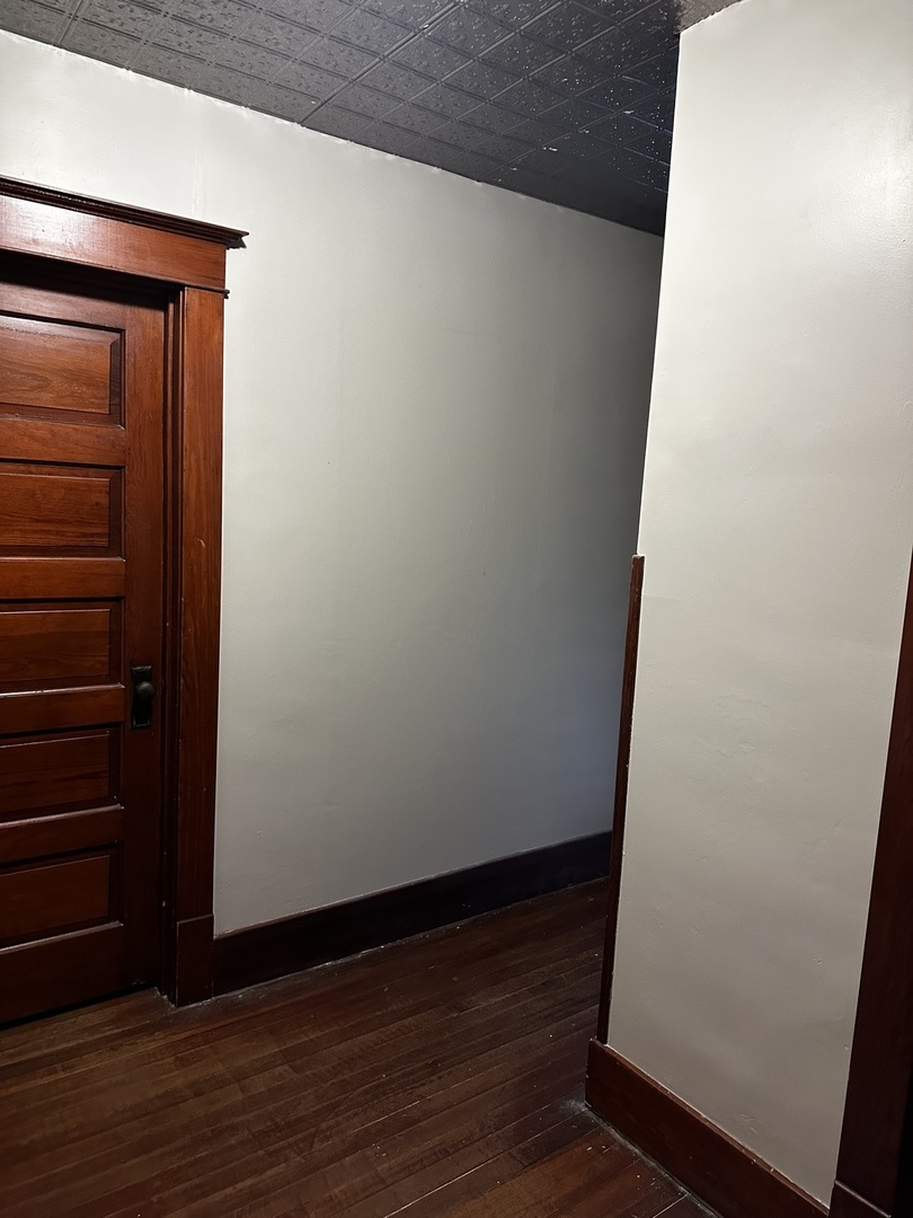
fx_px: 844
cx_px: 456
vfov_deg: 71.6
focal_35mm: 24
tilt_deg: -7.1
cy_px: 609
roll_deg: -3.5
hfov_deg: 56.8
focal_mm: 6.86
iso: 500
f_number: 1.78
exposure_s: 1/60
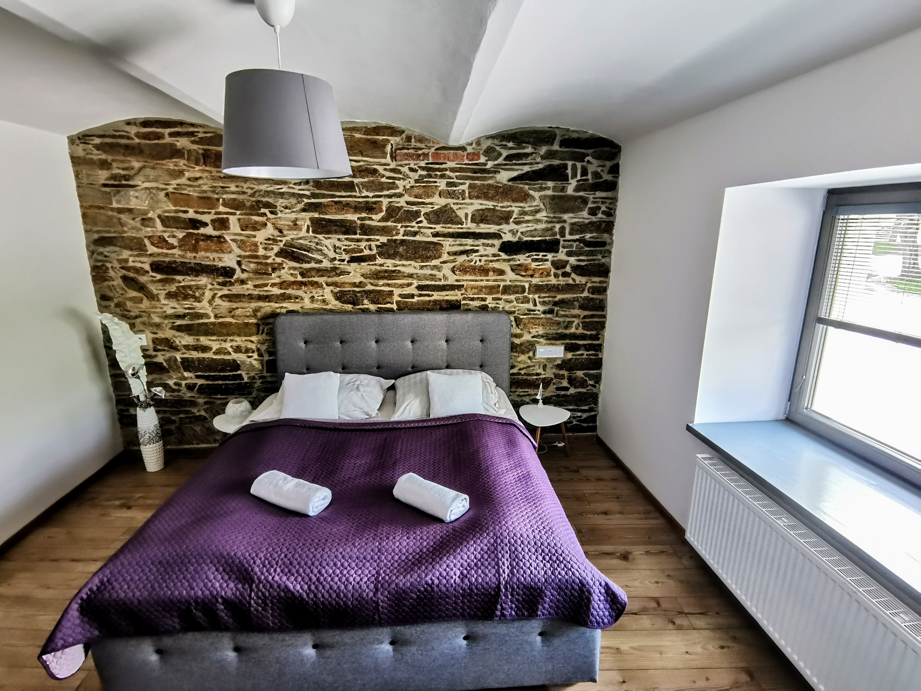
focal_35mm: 17
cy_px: 346
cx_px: 460
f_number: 2.2
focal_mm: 2.23
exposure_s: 1/50
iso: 200
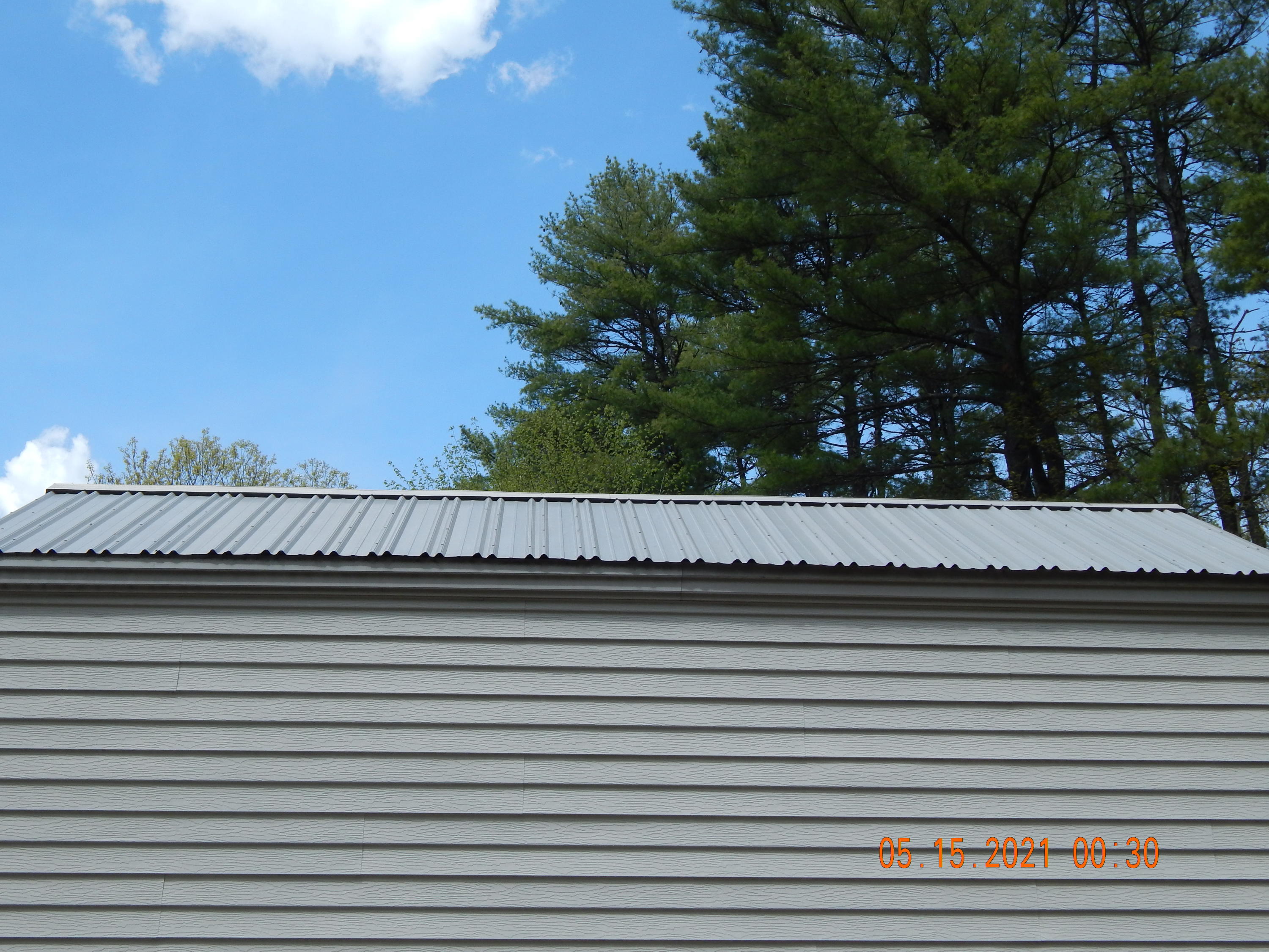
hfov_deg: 38.9
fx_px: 1796
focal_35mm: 49
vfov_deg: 29.7
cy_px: 476
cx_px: 634
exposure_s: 1/1250
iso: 125
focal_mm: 8.6
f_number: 3.7
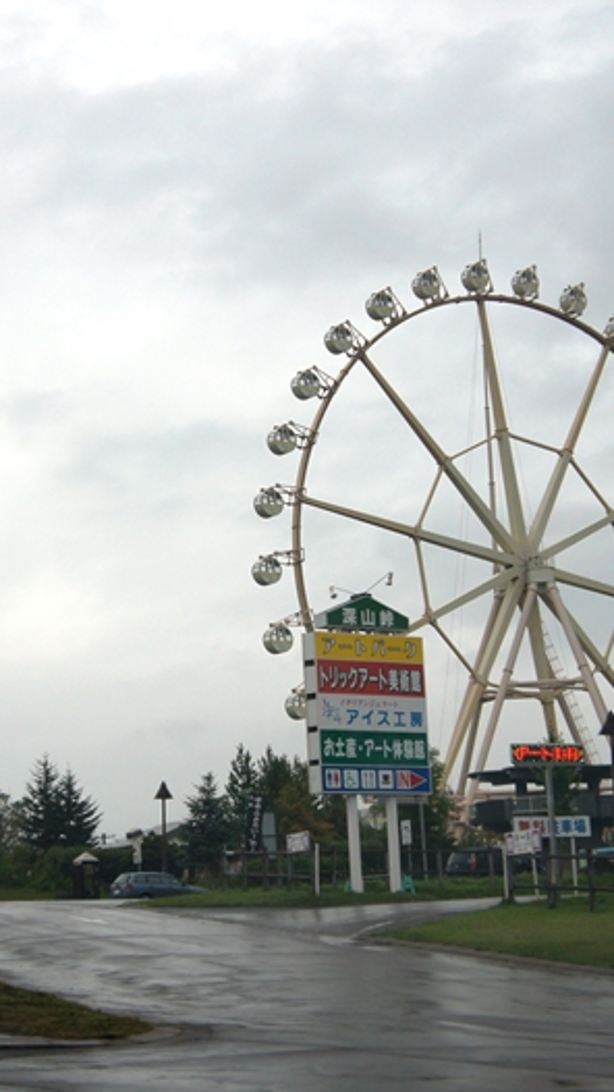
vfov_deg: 26.9
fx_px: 2280
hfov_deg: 15.3
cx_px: 174
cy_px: 548
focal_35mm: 79
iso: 320
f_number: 4.5
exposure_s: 1/250
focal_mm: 33
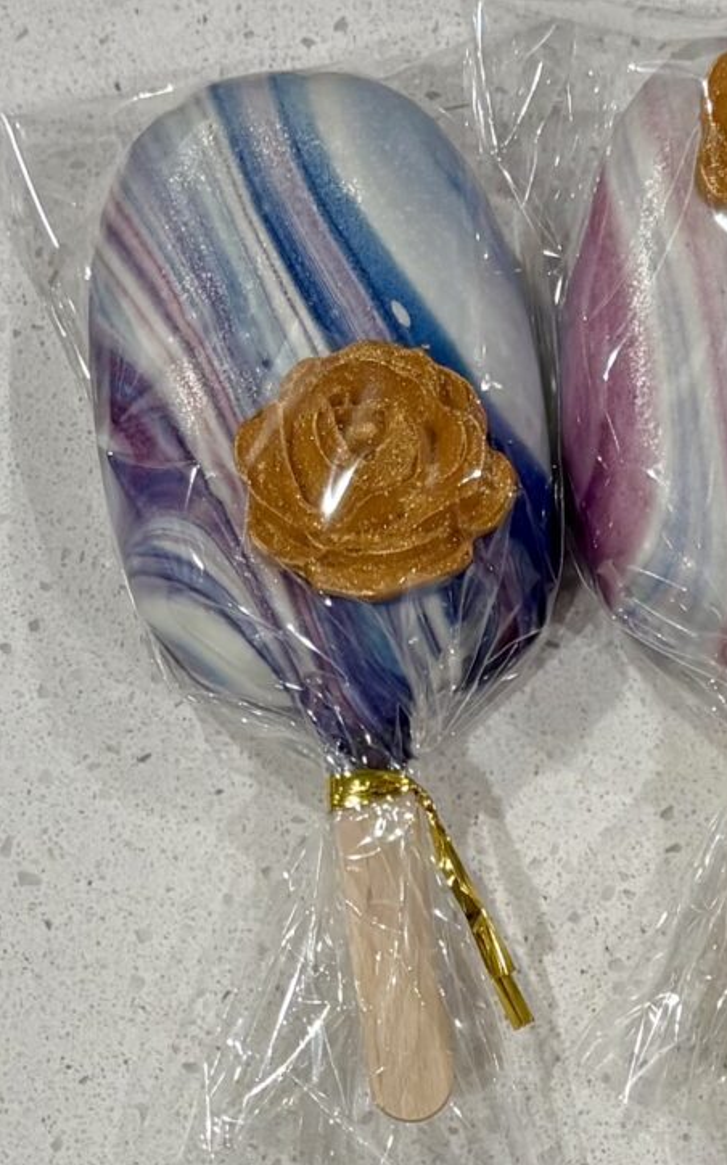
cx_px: 795
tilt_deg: -84.5
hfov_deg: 29.6
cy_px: 589
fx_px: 1237
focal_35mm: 39
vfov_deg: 50.4
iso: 80
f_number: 1.6
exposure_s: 1/60
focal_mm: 5.96
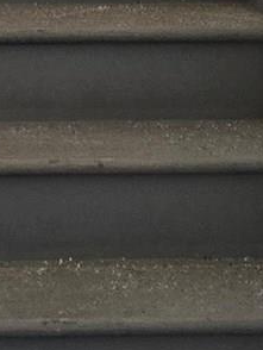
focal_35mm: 180
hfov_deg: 8.2
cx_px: 8
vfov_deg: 10.9
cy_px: 42
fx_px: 1821
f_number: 1.8
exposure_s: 1/180
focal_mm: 5.4
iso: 200
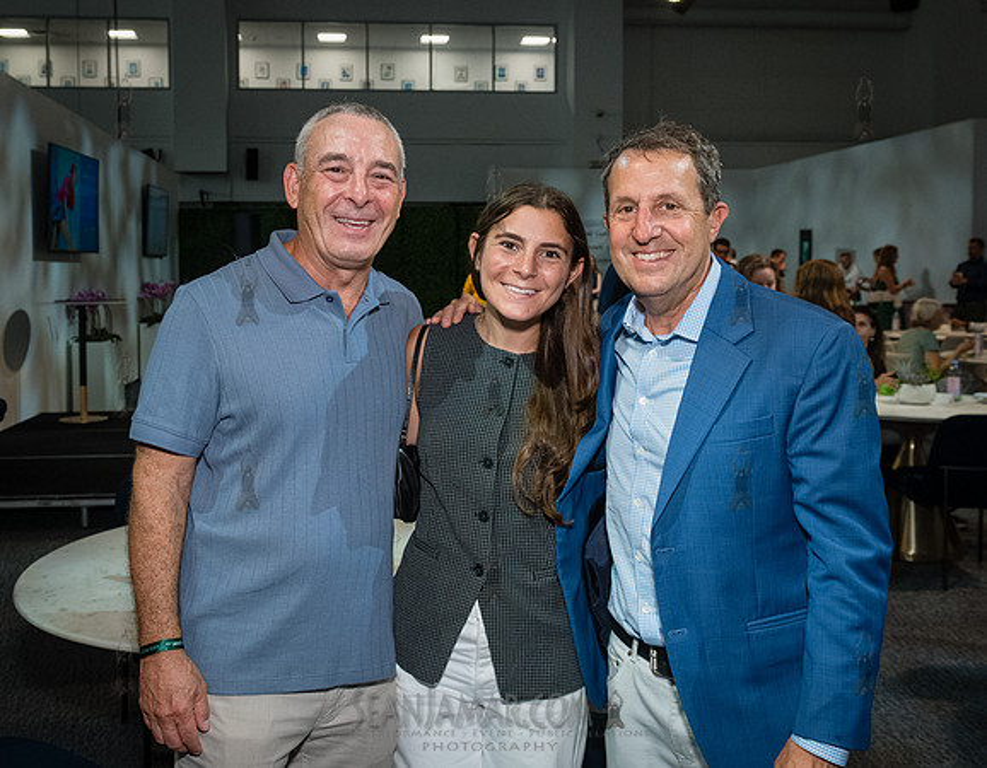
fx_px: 1108
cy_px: 310
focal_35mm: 38
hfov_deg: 47.9
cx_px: 438
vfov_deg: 38.1
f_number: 5.6
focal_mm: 26
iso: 4000
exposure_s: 1/400
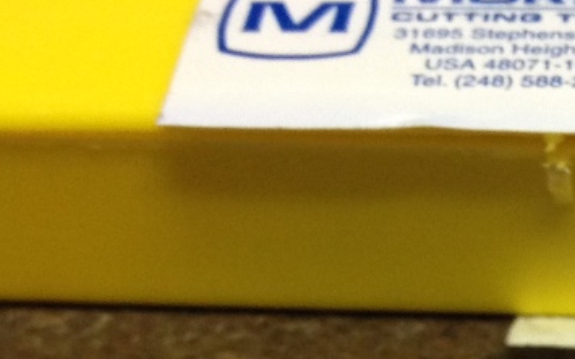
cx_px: 724
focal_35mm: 126
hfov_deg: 15.8
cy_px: 721
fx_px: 1975
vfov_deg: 9.7
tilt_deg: -48.8
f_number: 2.4
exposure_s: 1/20
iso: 160
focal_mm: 4.12
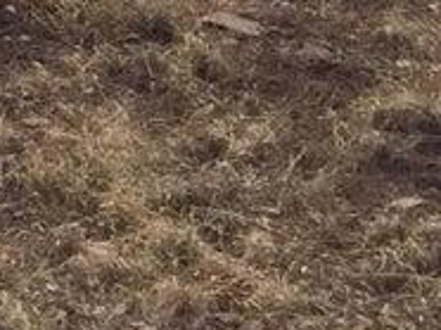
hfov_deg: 8.0
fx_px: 2710
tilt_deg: -10.3
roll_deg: +1.5
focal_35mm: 213
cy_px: -665
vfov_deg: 6.4
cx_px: -859
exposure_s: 1/4405
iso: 32
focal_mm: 4.15
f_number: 2.2
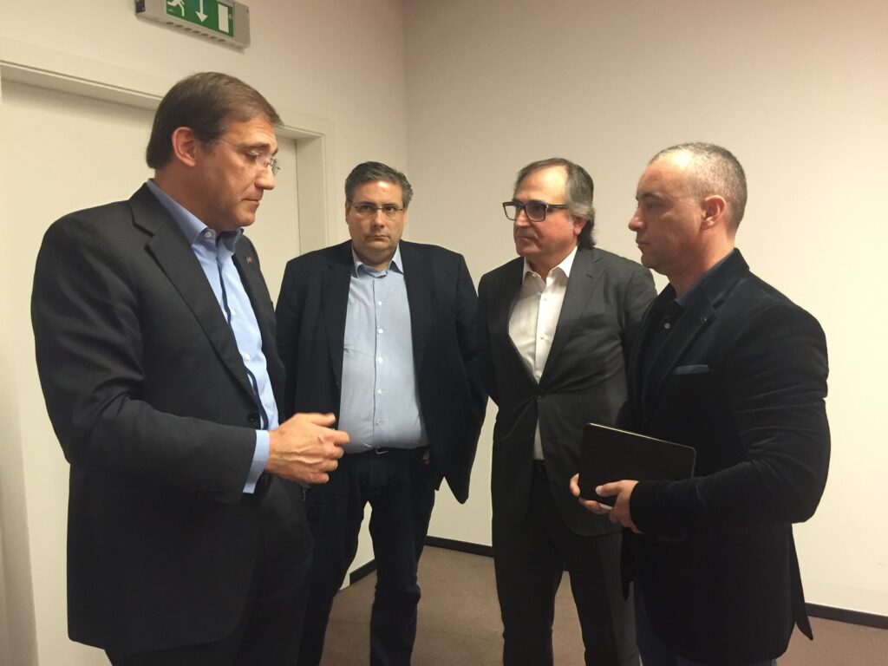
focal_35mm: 29
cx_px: 444
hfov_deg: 61.7
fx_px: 744
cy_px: 333
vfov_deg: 48.2
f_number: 2.2
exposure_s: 1/8
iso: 160
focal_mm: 4.15
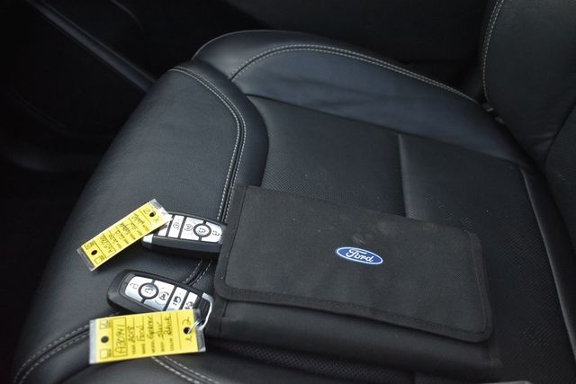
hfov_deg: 57.2
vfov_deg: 40.0
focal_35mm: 33
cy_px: 192
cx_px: 288
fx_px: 528
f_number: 3.8
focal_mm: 22
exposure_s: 1/125
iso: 1800
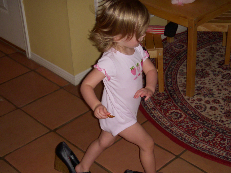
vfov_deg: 20.7
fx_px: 474
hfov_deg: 27.4
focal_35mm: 71
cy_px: 99
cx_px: 134
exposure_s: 1/40
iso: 125
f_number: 3.6
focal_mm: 9.4
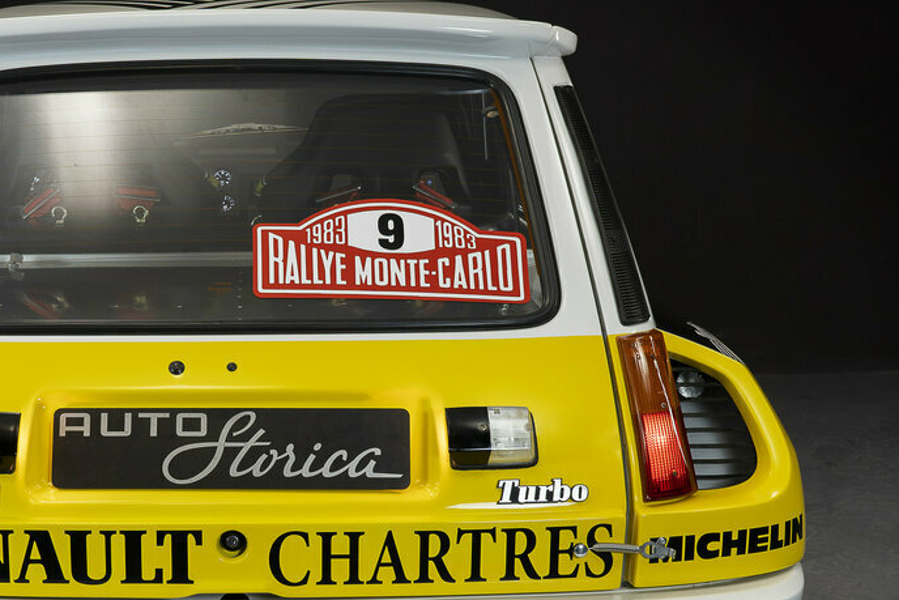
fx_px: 1873
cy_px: 417
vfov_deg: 18.1
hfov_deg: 26.6
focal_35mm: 75
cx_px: 222
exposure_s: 1/5
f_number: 10
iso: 250
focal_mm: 43
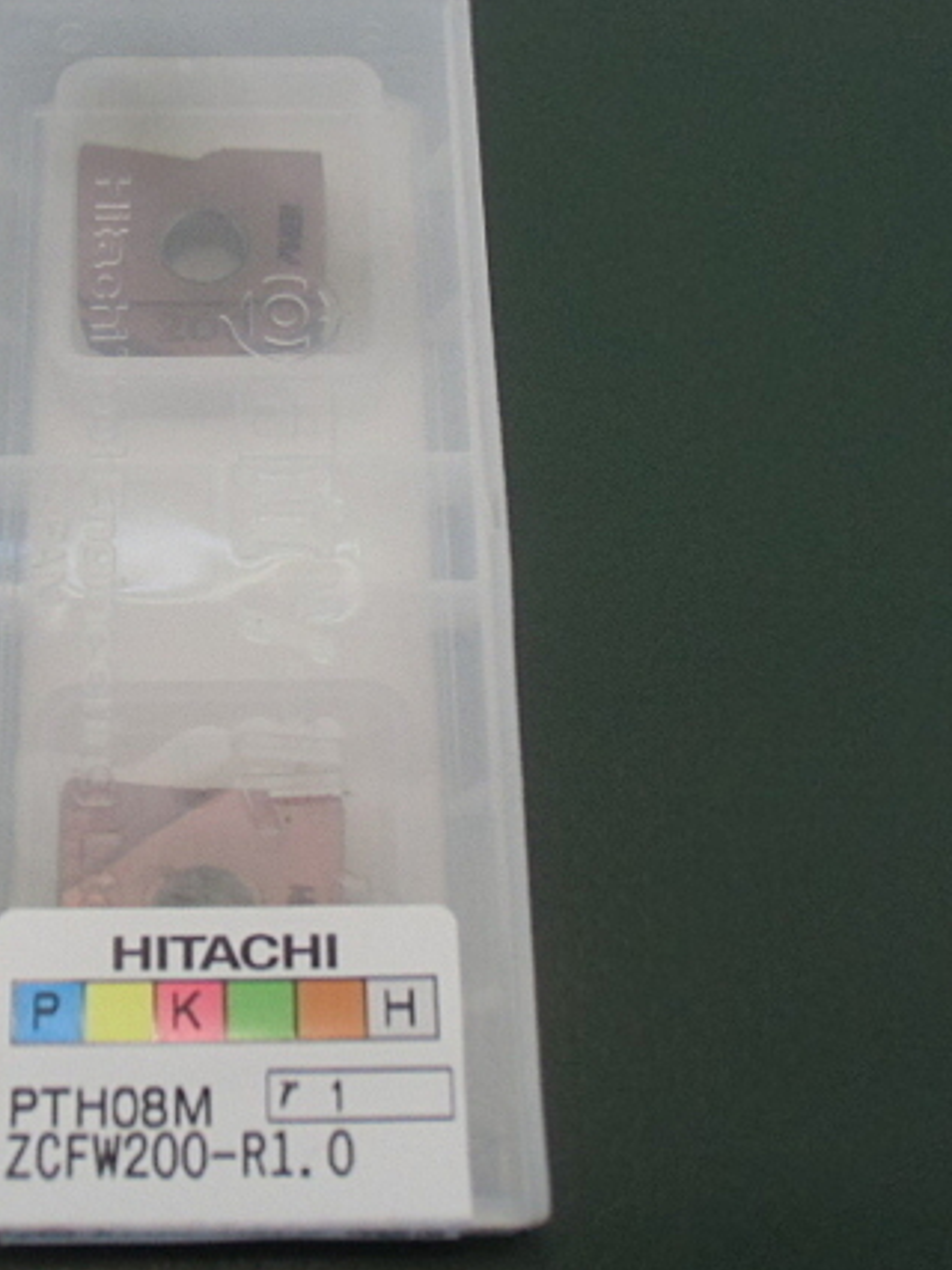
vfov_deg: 33.8
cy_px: 607
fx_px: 2091
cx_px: 217
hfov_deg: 25.3
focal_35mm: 57
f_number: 3.9
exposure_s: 1/100
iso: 400
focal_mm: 6.67
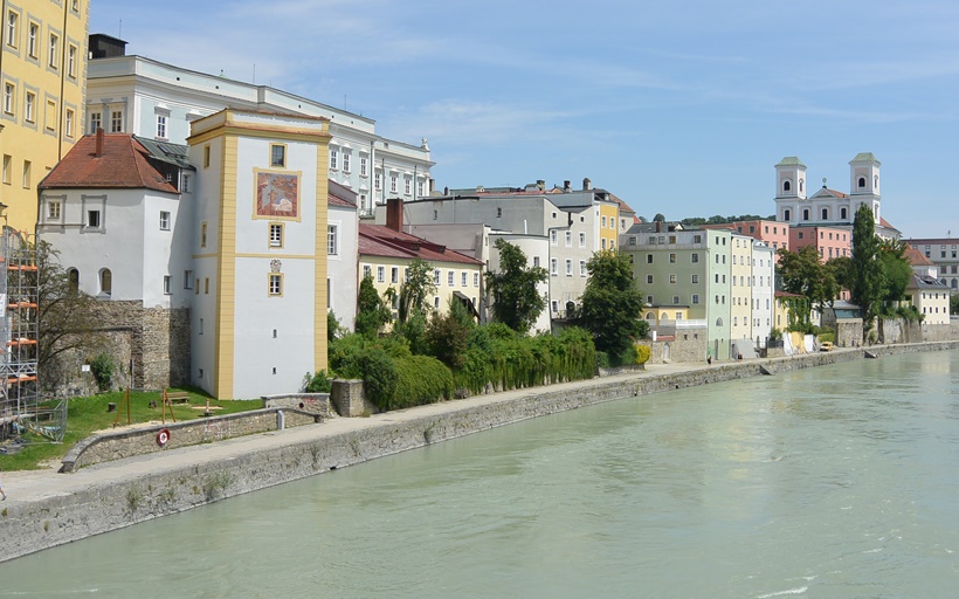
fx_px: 1019
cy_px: 272
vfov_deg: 32.7
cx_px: 592
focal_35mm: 39
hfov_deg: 50.0
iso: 100
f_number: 4
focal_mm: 11
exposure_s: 1/1250
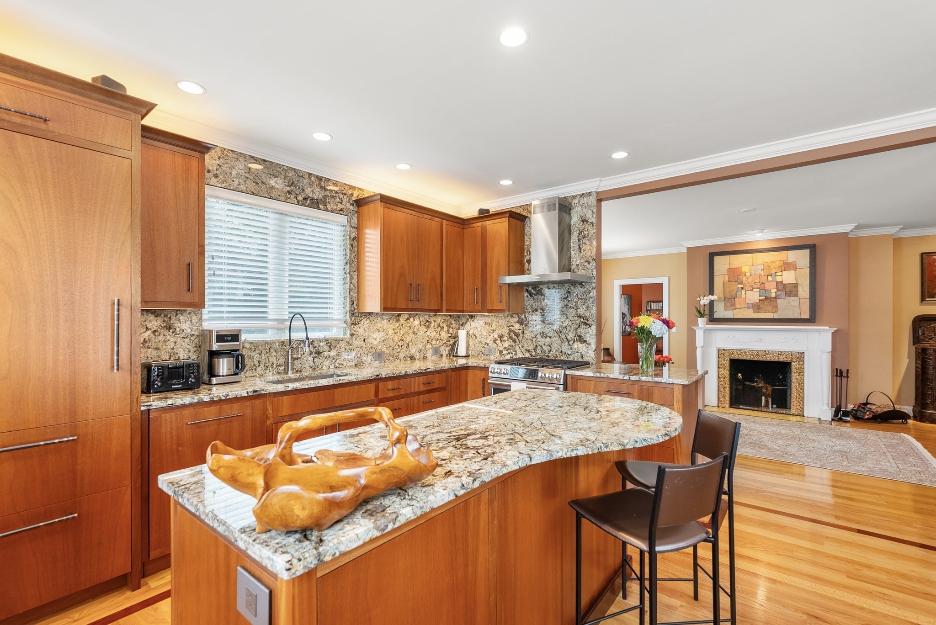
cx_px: 468
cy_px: 312
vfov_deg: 73.8
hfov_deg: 96.7
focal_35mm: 16
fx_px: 416
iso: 320
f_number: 7.1
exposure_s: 1/3
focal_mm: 16
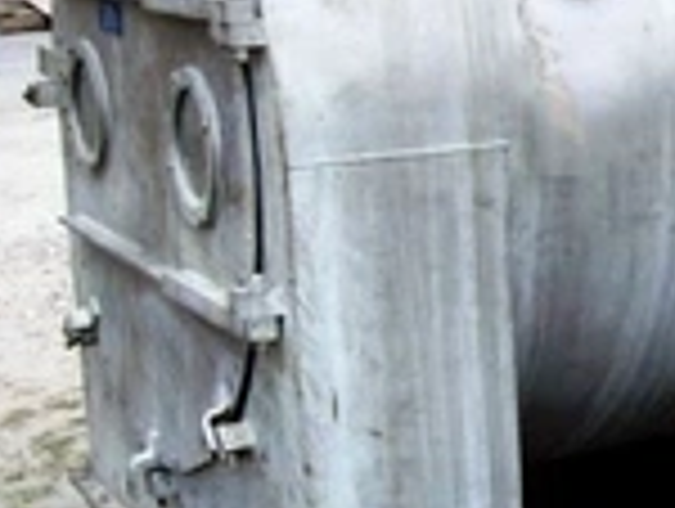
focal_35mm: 96
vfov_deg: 15.4
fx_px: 1875
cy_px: 166
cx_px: 788
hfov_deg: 19.3
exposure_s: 1/279
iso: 80
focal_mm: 6
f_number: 4.8
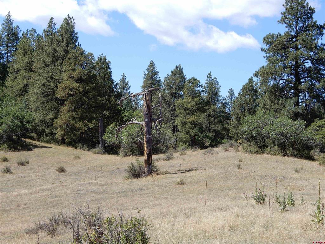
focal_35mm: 70
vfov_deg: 21.0
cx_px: 162
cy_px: 122
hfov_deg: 27.8
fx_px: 657
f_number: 4.5
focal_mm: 12.5
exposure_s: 1/400
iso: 80
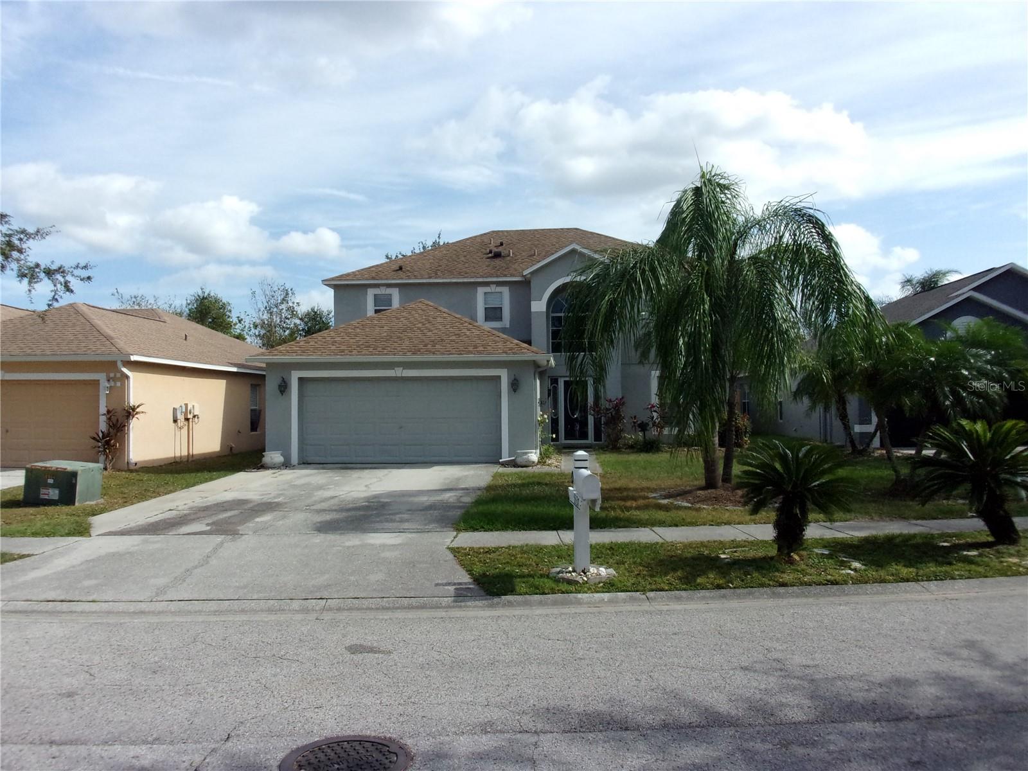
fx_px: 832
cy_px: 386
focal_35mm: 28
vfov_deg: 49.7
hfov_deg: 63.4
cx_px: 514
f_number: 10.8
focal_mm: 5.1
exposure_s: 1/280
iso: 200
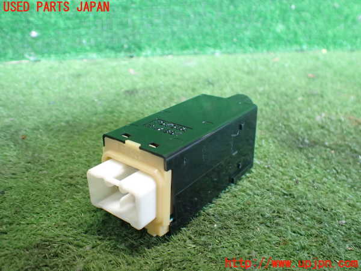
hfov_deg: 60.0
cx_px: 180
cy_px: 136
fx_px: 313
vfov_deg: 46.8
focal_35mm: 30
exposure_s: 1/80
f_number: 2.3
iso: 800
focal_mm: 5.4
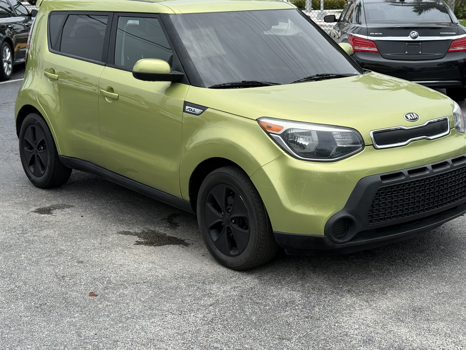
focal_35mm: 59
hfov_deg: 32.7
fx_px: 794
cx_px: 252
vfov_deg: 24.8
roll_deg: +0.8
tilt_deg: -9.1
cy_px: 140
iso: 80
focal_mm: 6.76
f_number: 1.78
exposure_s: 1/5208
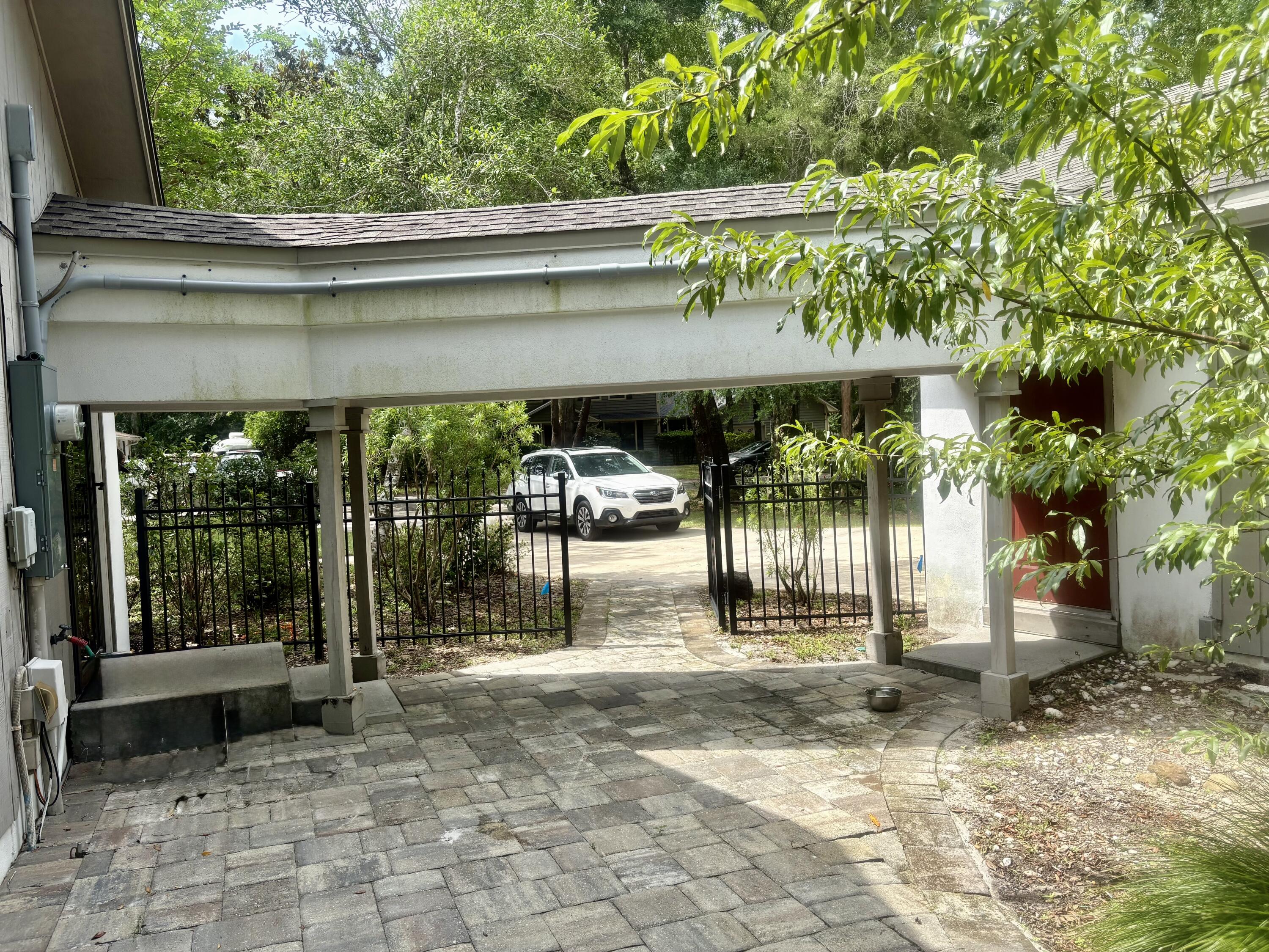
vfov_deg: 53.1
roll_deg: +3.1
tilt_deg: -1.0
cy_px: 476
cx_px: 634
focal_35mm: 26
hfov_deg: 67.3
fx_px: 953
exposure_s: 1/1155
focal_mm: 5.96
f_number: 1.6
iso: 50
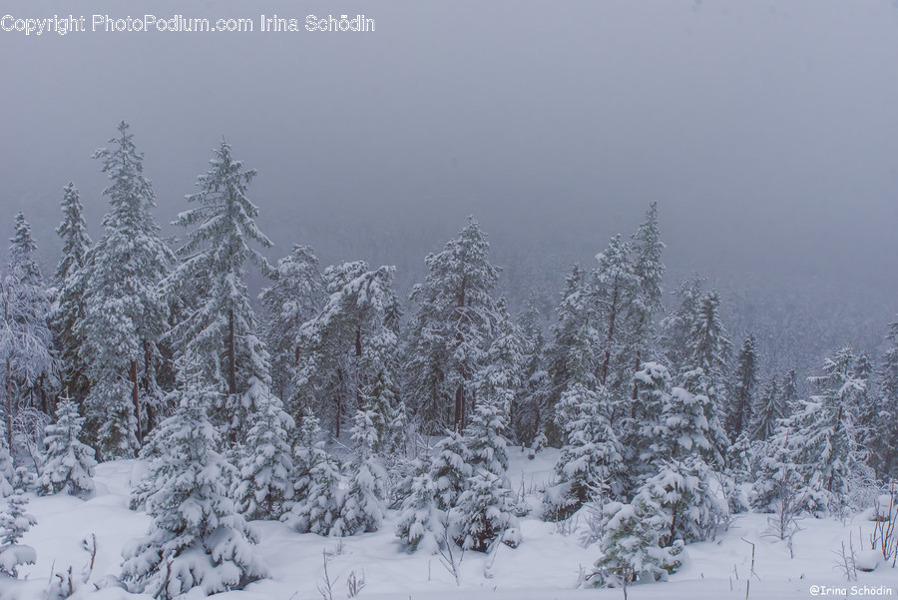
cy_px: 300
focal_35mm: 34
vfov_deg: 38.9
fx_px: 848
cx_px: 449
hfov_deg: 55.8
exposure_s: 1/40
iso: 800
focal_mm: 34
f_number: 10
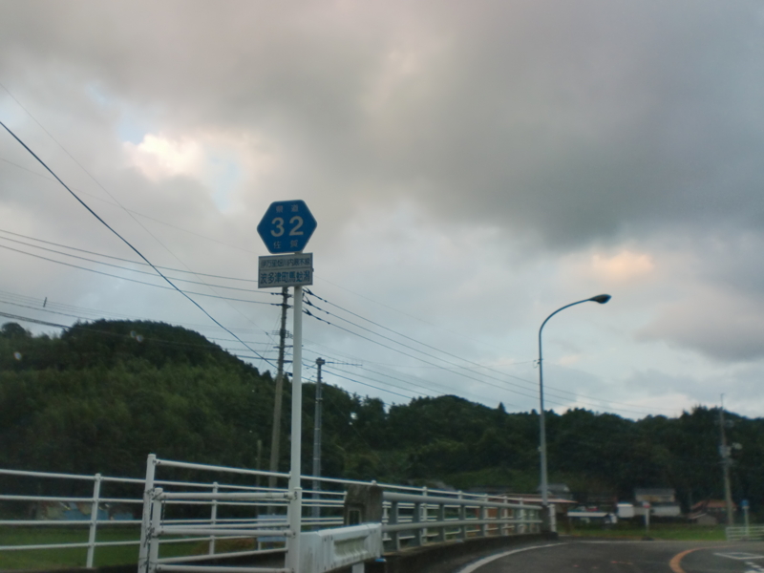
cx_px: 382
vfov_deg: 40.7
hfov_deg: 52.6
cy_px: 286
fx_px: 772
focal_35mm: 35
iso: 80
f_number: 3.1
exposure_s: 1/60
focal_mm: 6.3
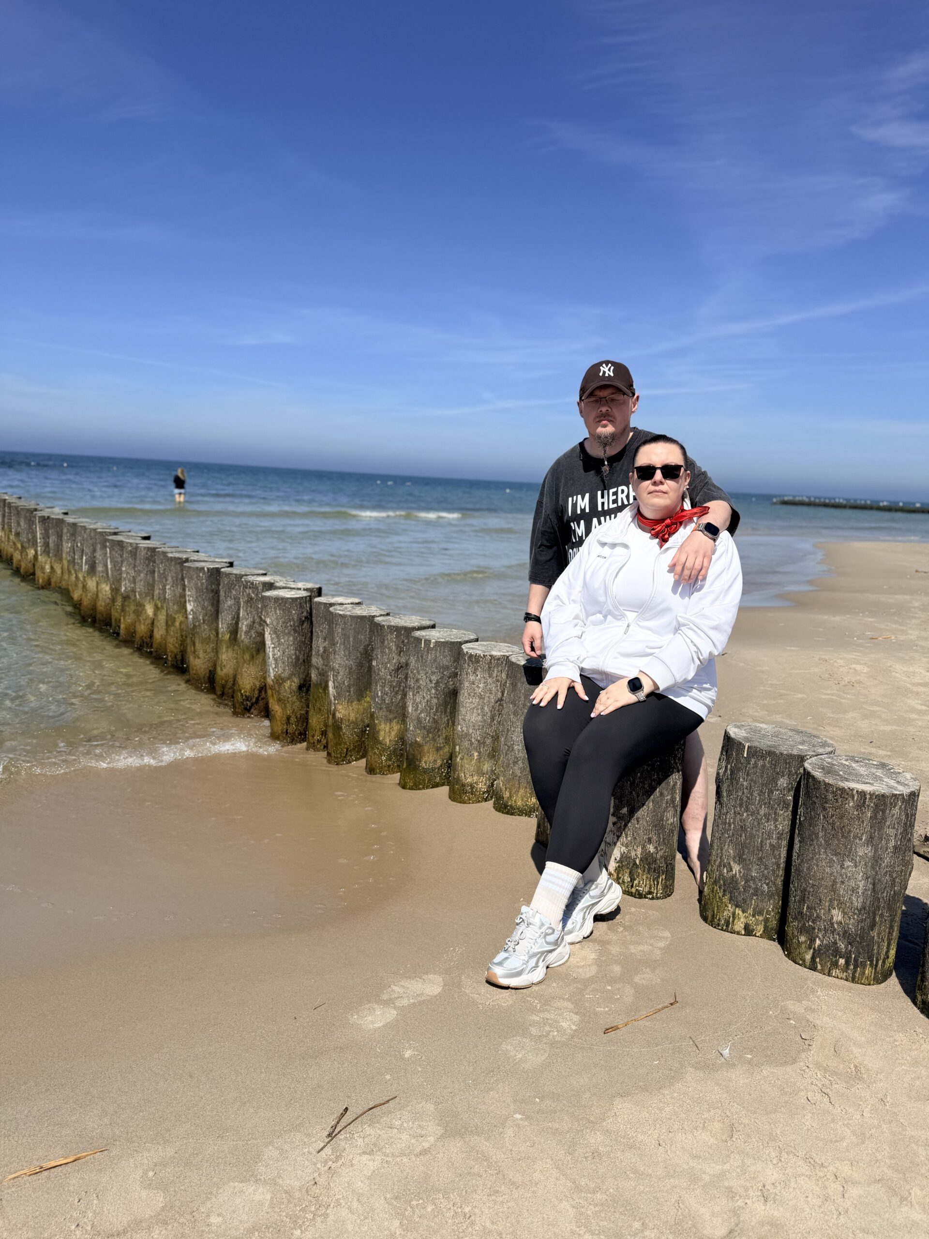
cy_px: 620
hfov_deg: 56.8
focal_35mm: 24
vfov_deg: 71.6
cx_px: 464
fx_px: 859
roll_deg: -3.0
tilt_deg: -9.9
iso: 80
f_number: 1.78
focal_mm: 6.76
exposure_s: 1/7353
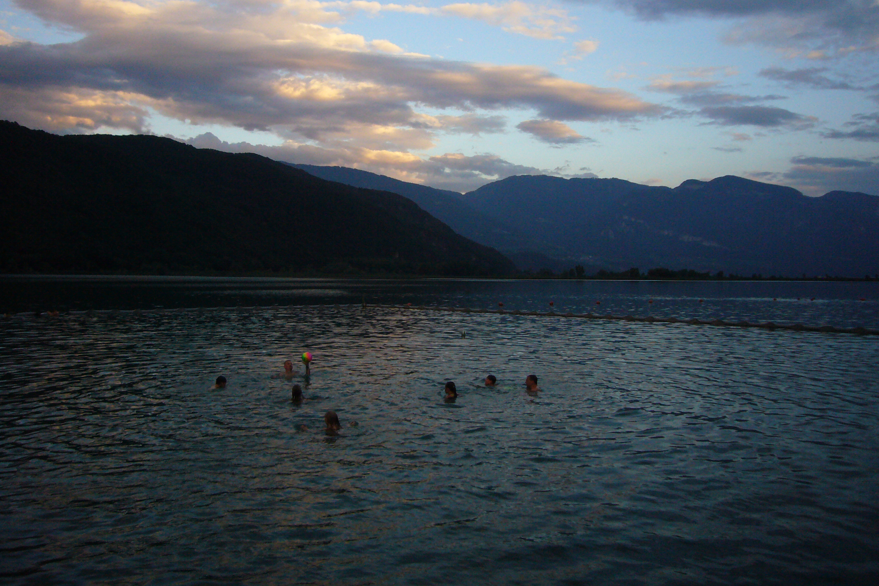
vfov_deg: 43.5
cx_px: 429
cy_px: 259
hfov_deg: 61.9
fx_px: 732
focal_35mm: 30
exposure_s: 1/500
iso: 200
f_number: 2.8
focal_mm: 4.6
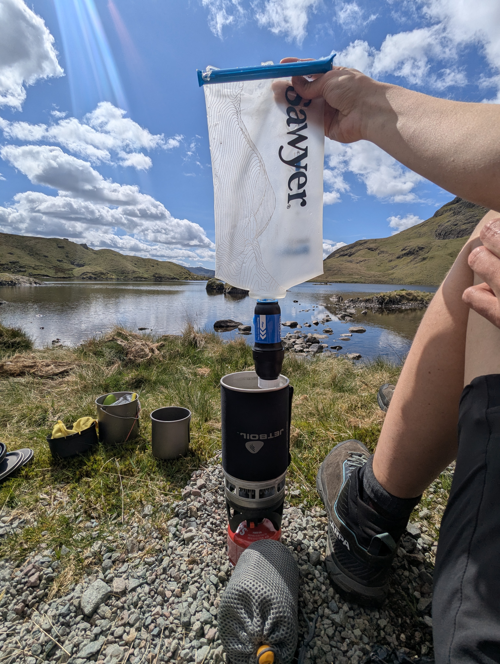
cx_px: 250
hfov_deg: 78.2
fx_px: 307
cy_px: 332
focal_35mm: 16
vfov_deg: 94.4
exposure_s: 1/4310
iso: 49
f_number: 2.2
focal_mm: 2.35
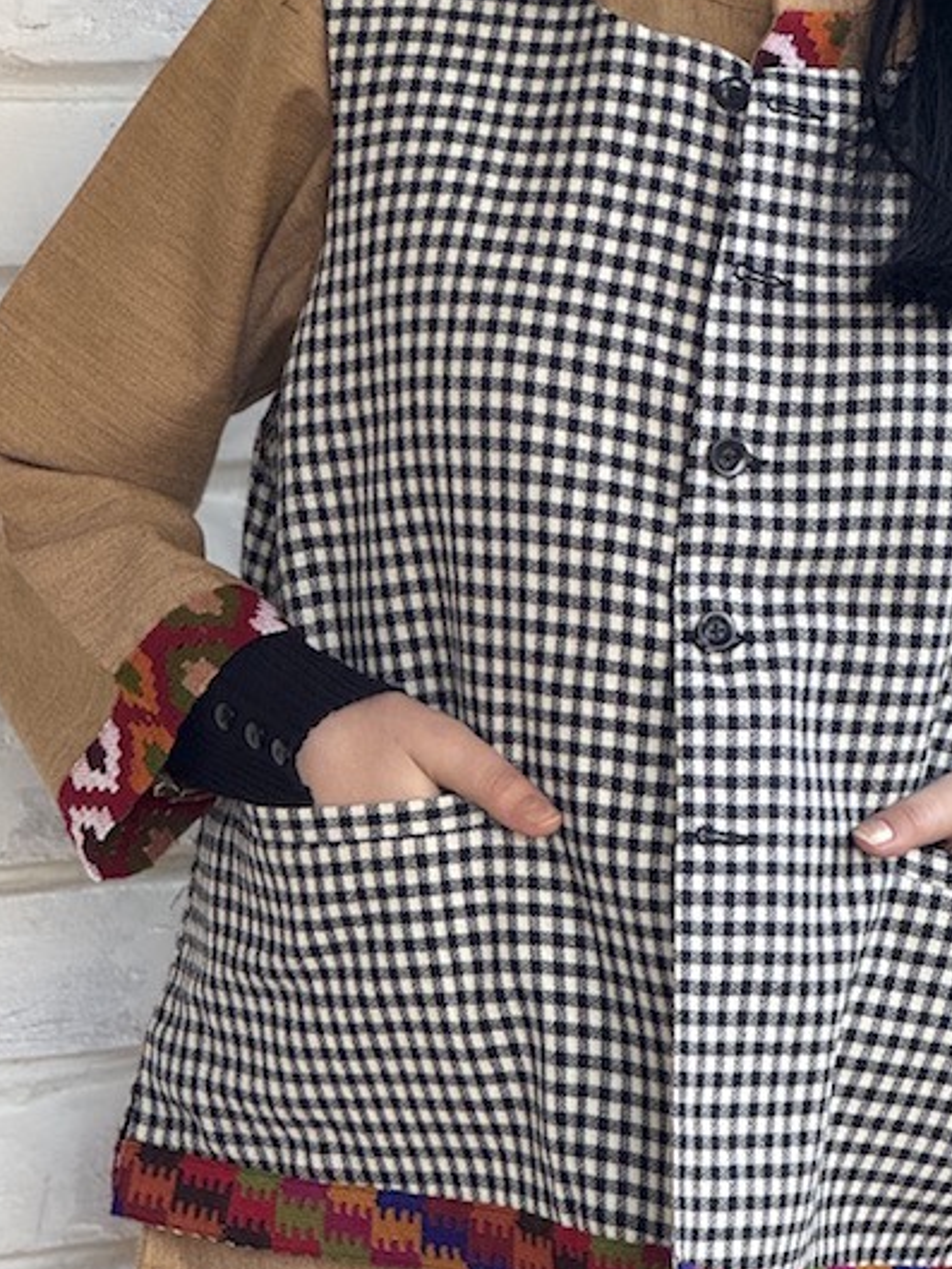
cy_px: 389
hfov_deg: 10.2
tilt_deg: -6.0
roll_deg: -0.8
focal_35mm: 145
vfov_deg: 13.6
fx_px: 5315
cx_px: 644
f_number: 2.8
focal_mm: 9
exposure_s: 1/99
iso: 160
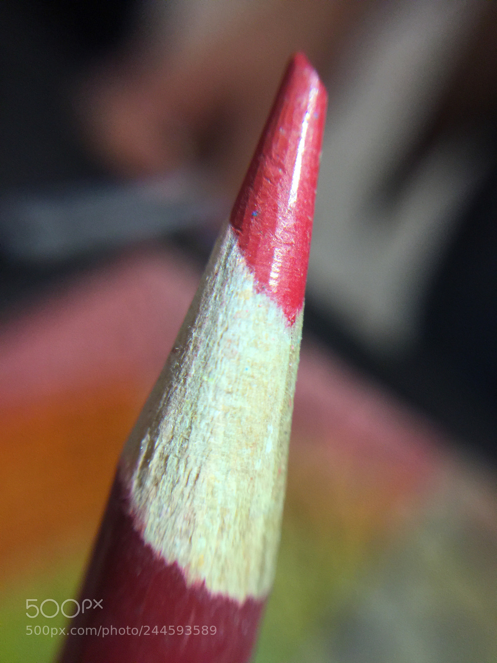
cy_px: 332
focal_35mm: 29
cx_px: 248
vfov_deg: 61.7
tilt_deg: -48.9
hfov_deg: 48.2
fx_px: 555
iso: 50
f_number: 2.2
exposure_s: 1/30
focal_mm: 4.15
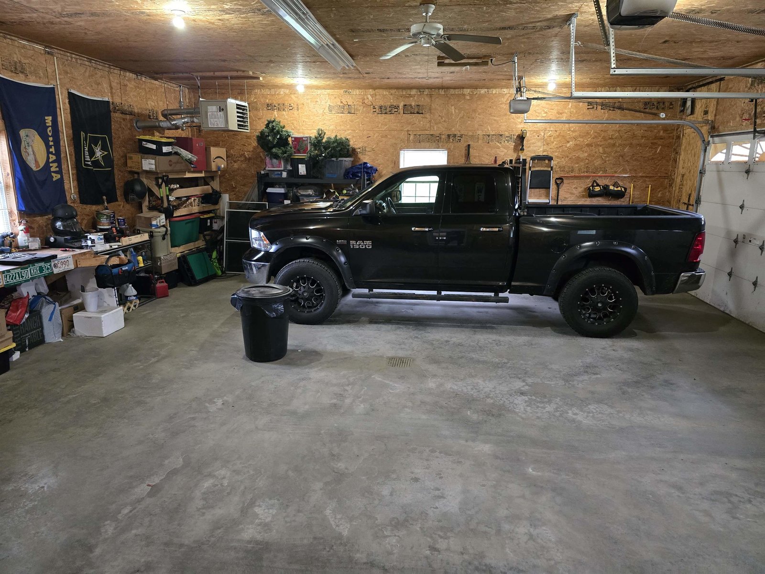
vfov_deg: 58.9
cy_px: 287
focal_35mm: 23
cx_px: 382
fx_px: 508
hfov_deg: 73.9
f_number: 1.7
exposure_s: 1/60
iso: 1600
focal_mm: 6.3
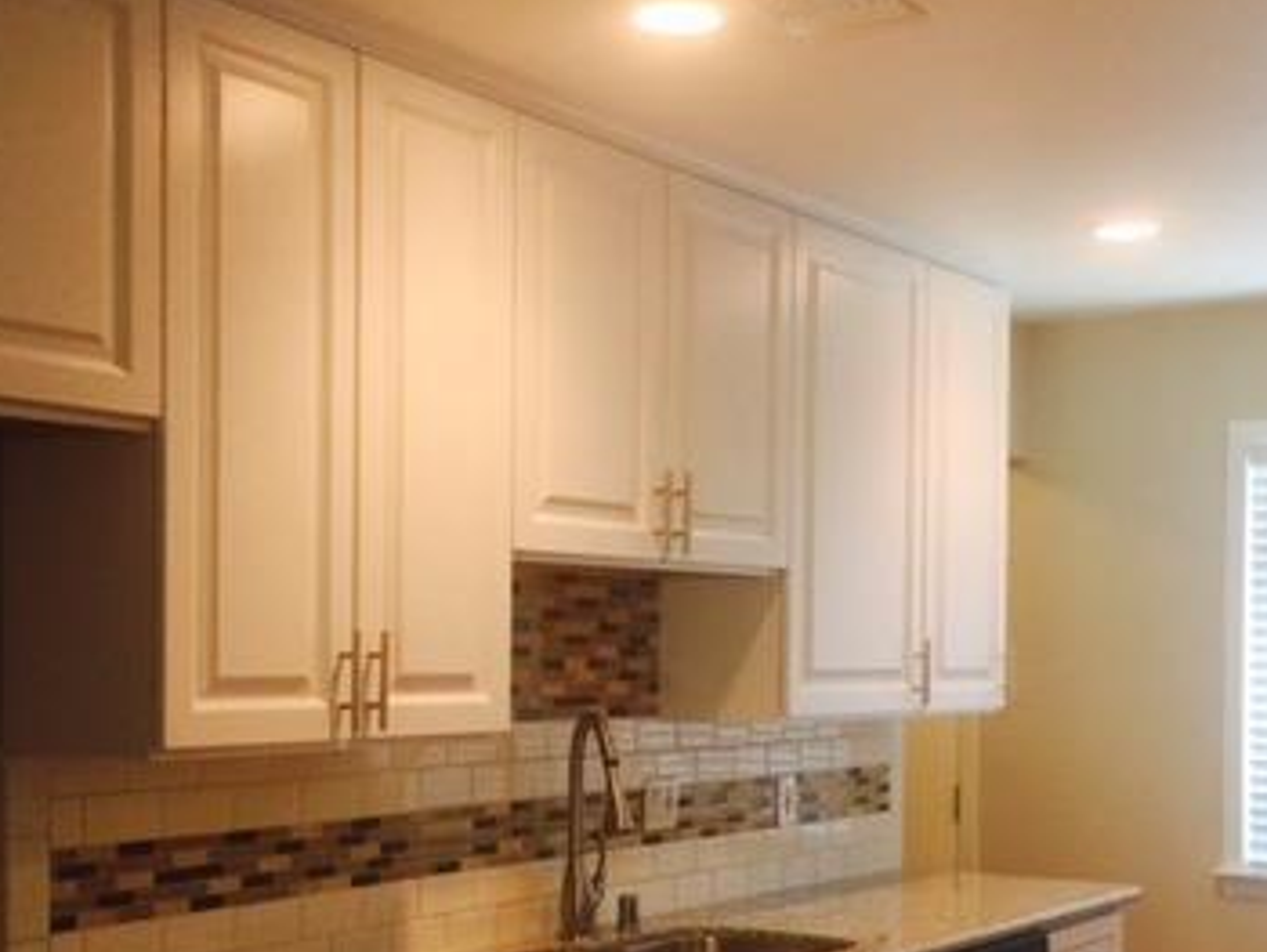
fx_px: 1941
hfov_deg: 36.1
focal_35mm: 53
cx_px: 670
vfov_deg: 27.3
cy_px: 681
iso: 50
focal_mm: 4.15
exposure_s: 1/30
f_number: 2.2
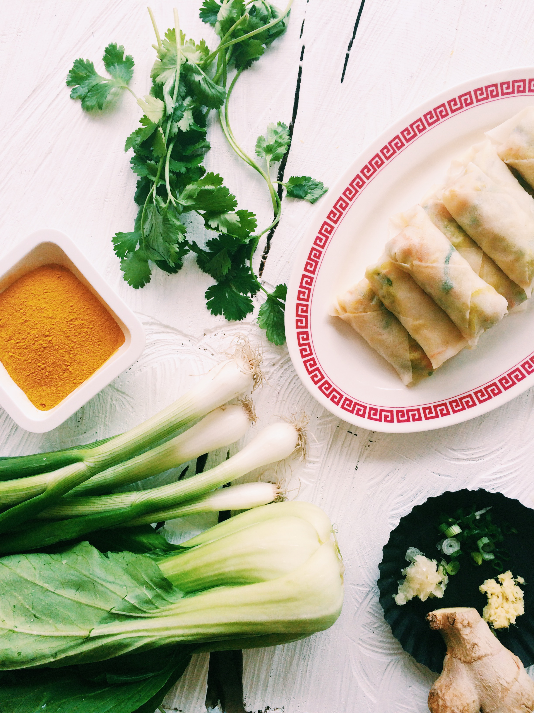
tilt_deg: -88.7
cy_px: 356
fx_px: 596
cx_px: 267
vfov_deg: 61.7
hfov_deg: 48.2
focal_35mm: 29
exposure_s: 1/641
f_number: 2.2
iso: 32
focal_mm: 4.15
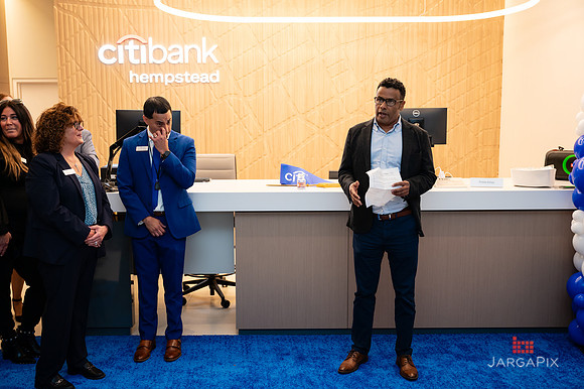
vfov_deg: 37.7
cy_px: 194
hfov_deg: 54.3
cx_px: 292
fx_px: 570
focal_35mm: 35
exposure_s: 1/200
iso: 500
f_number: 3.2
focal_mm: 34.5
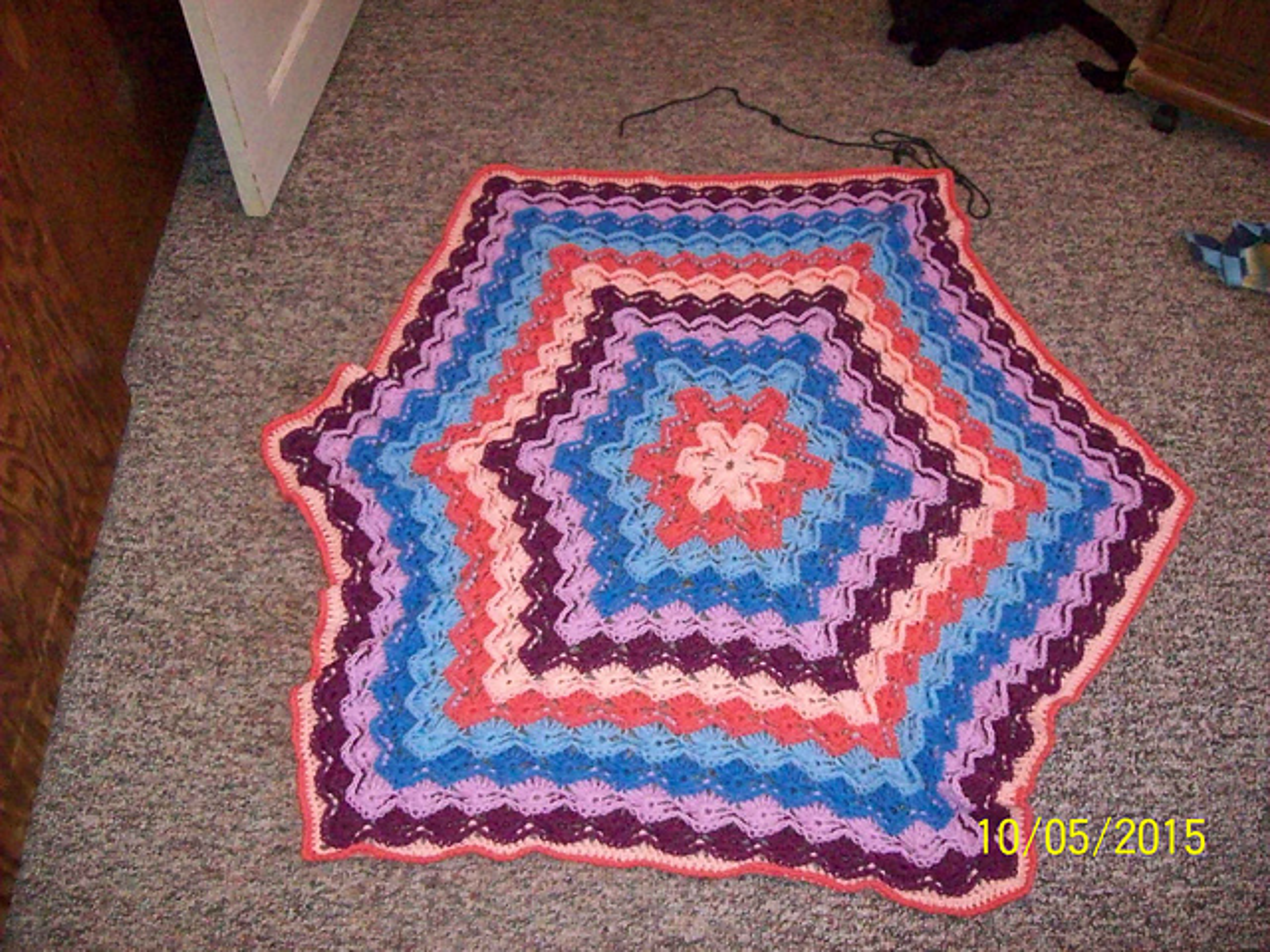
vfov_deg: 39.7
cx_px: 635
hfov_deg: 51.4
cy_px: 476
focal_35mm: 36
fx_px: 1321
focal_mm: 6
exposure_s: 1/128
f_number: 2.7
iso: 800
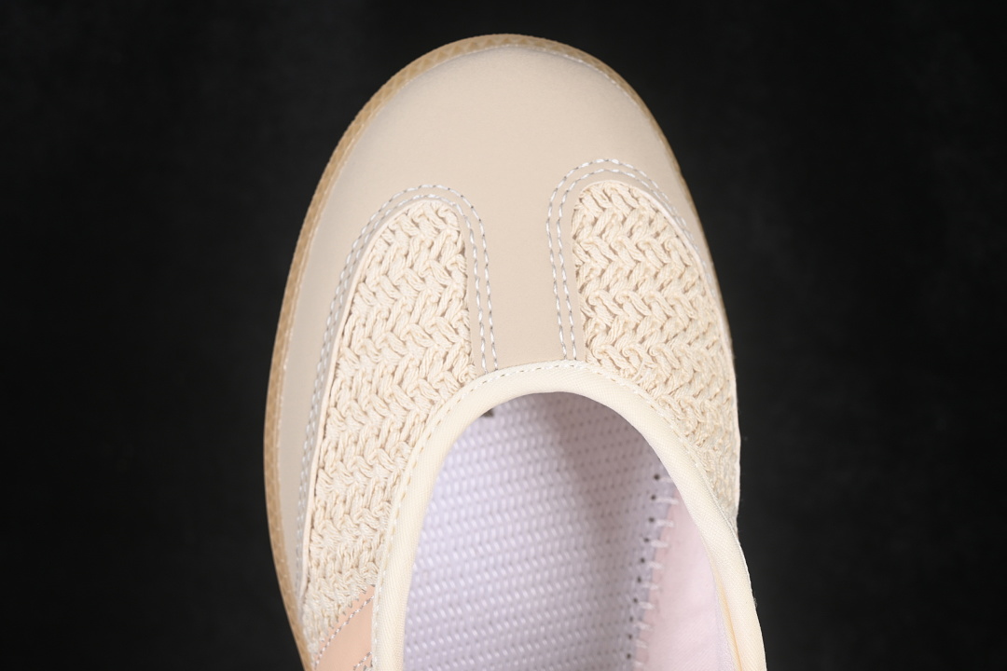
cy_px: 336
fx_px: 2098
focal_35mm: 75
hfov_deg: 27.0
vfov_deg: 18.2
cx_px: 504
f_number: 7.1
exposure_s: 1/80
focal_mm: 50
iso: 160
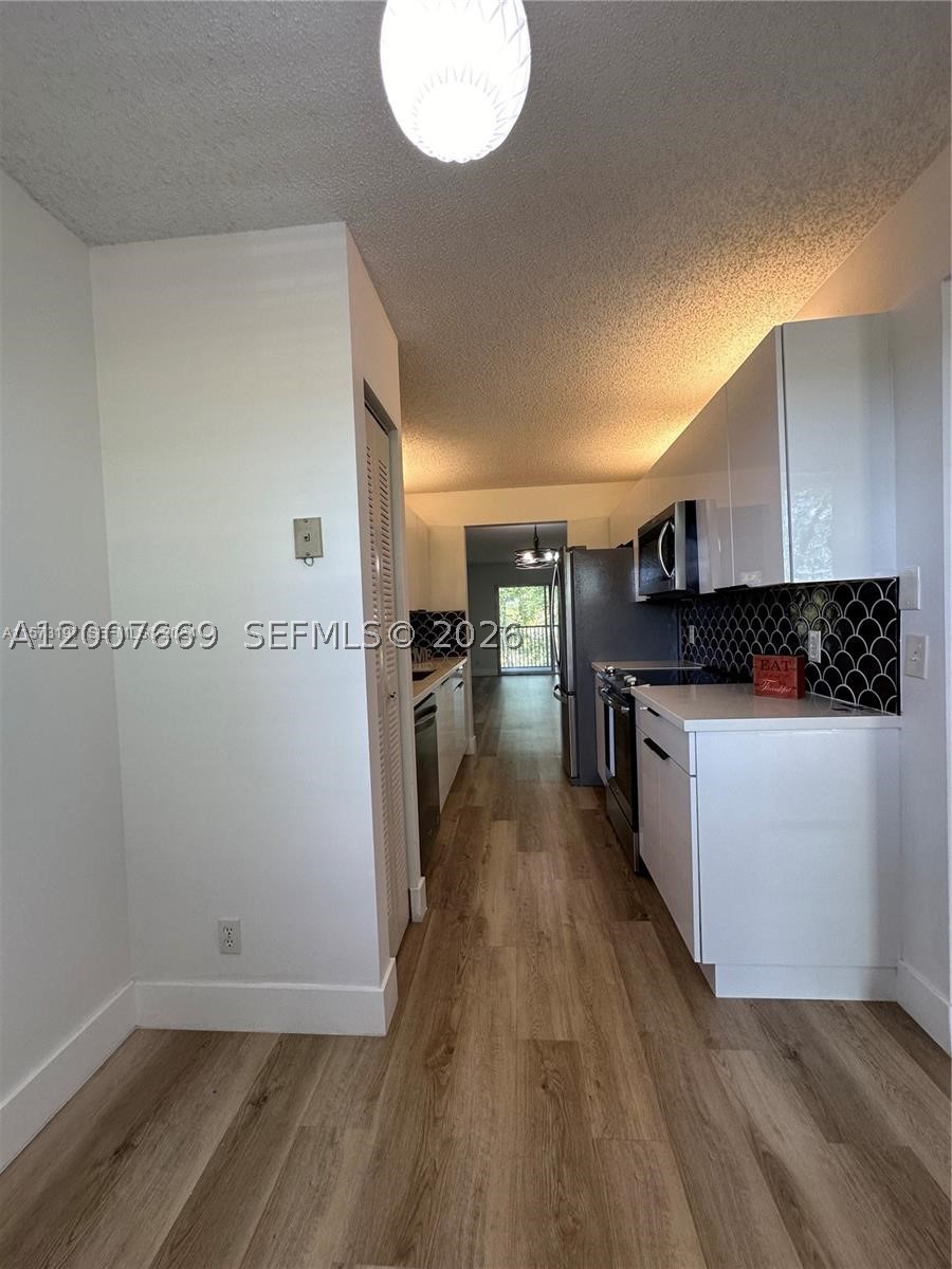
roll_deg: +1.2
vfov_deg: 102.1
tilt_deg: -1.0
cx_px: 476
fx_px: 513
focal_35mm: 14
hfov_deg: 85.7
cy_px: 634
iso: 125
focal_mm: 2.22
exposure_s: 1/120
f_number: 2.2
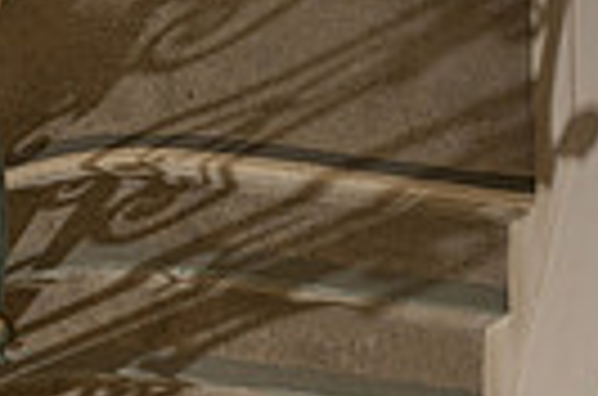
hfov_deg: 15.7
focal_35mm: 105
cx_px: -571
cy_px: 340
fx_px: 1740
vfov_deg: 12.9
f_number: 2.8
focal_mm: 24
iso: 200
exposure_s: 1/200
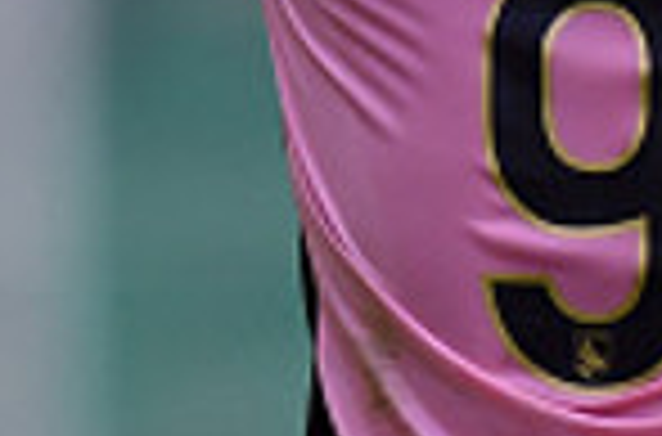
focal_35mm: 2993
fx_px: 54861
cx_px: 279
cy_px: -101
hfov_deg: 0.7
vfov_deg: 0.5
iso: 1000
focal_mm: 550
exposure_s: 1/1250
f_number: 4
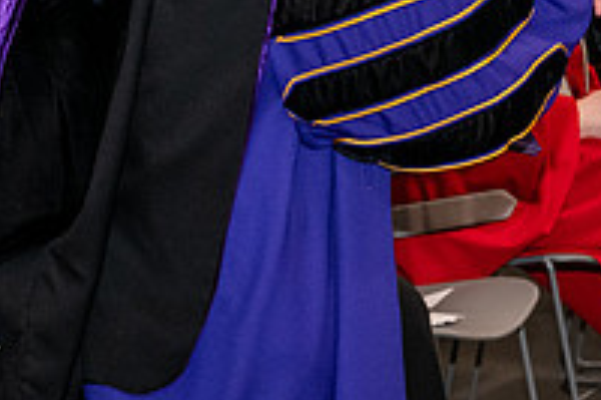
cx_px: 628
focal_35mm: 203
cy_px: -167
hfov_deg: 10.1
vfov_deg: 6.7
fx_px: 3386
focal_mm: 70
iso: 2500
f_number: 5
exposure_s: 1/200
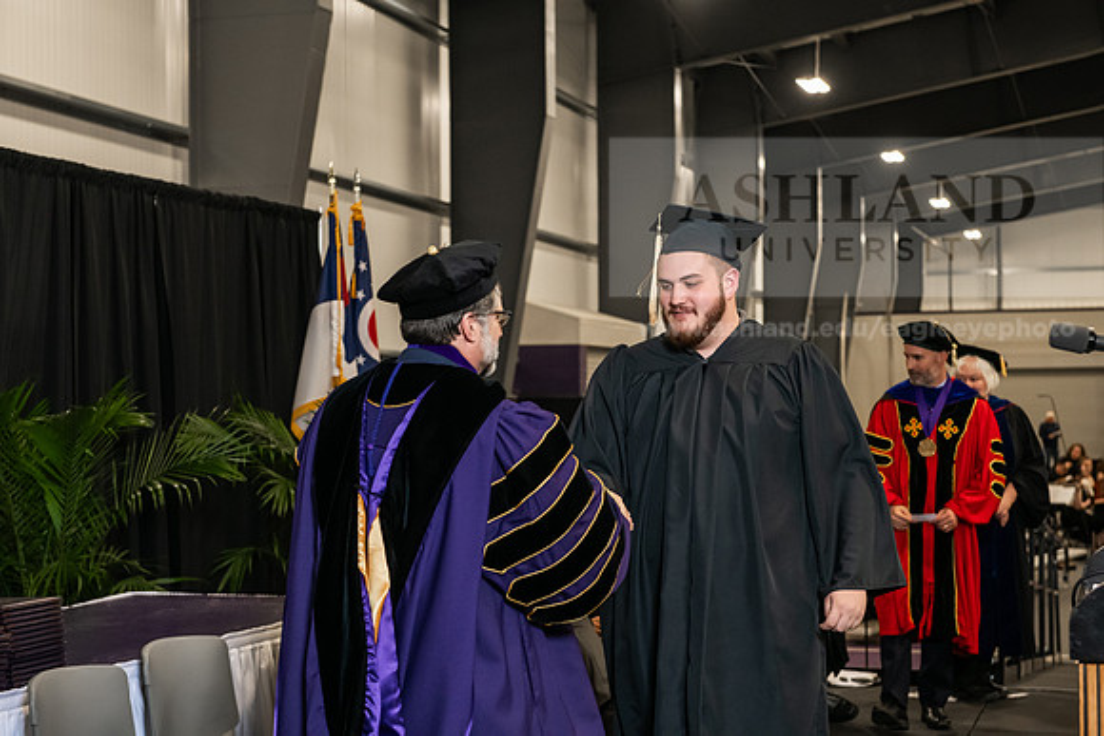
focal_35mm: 62
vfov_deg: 21.9
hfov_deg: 32.4
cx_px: 552
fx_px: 1902
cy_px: 368
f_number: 5
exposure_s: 1/200
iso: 2500
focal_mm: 62
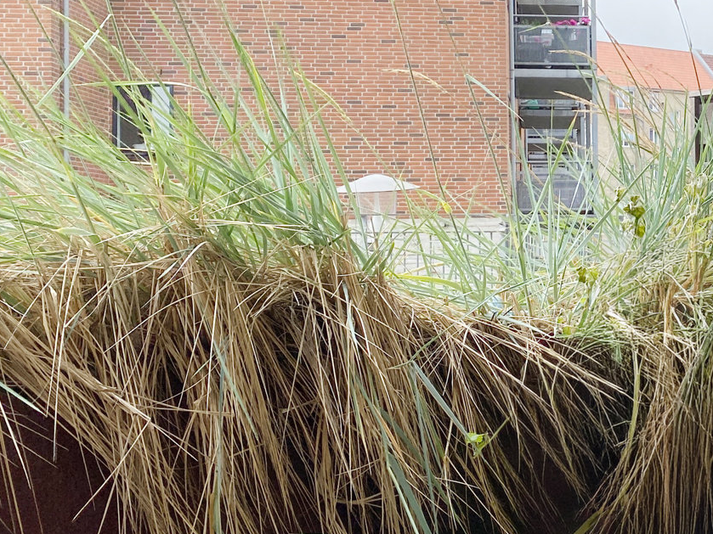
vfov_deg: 23.6
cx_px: 762
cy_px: 190
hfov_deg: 28.6
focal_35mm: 62
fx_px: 1277
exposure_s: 1/1034
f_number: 1.8
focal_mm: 4.25
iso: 32
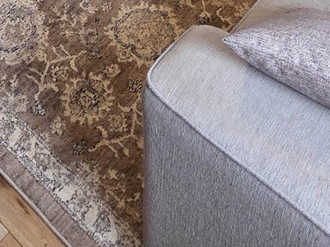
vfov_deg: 15.7
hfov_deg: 30.4
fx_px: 600
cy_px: -305
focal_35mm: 63
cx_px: 96
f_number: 1.9
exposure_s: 1/60
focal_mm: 2.2
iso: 160
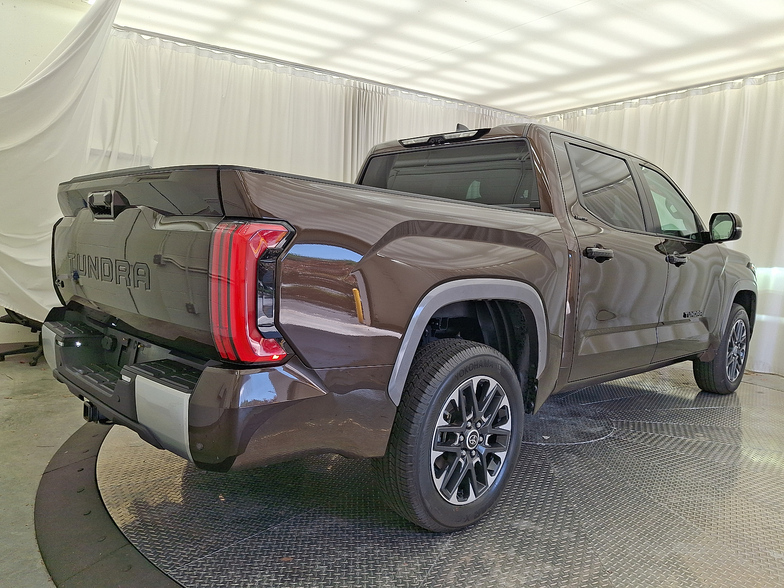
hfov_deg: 69.4
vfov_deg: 54.9
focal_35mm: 25
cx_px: 392
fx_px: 566
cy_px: 294
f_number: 1.8
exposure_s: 1/123
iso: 25
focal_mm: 4.69
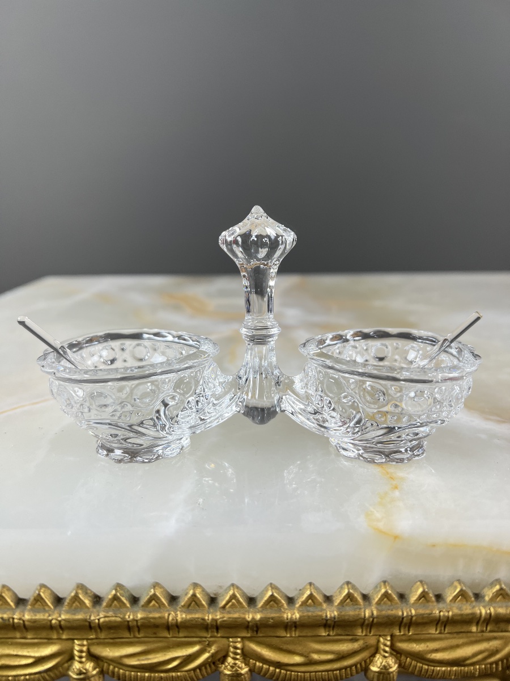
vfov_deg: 67.3
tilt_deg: -15.1
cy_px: 340
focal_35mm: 26
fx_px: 511
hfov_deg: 53.1
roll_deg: +0.6
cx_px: 255
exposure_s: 1/100
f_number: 1.5
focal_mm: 5.7
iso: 40
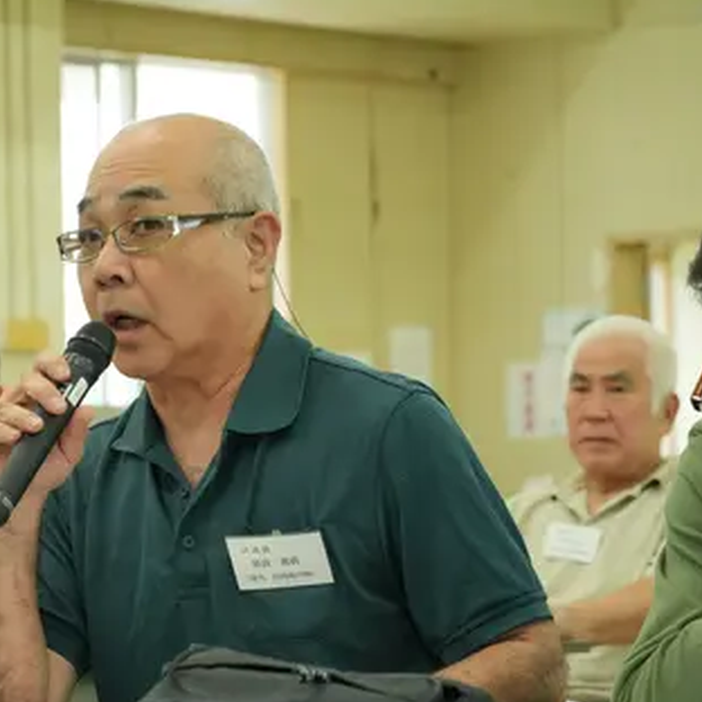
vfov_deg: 12.2
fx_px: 3281
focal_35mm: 143
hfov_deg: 12.2
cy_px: 352
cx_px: 214
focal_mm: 70
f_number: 5.6
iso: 2000
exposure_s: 1/125
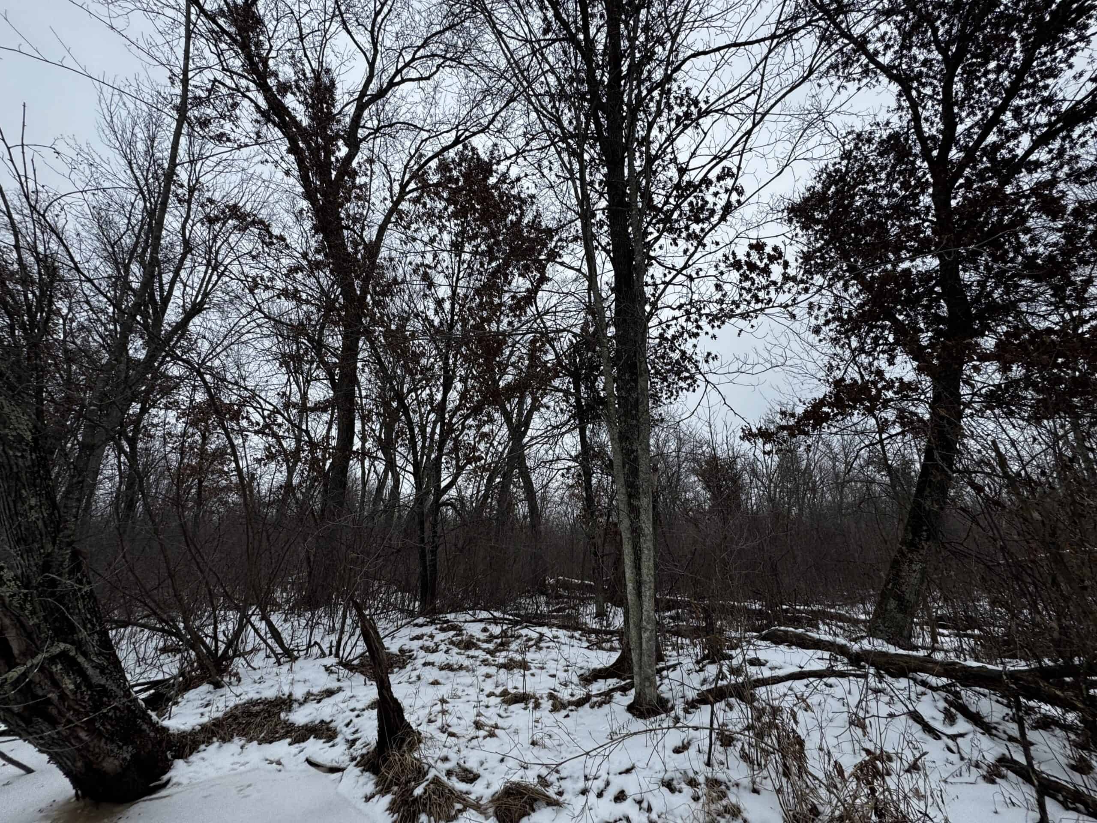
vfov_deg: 85.7
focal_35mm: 14
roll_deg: +2.5
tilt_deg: +27.3
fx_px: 444
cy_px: 412
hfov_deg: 102.1
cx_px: 548
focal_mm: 2.22
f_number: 2.2
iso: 50
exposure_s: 1/641
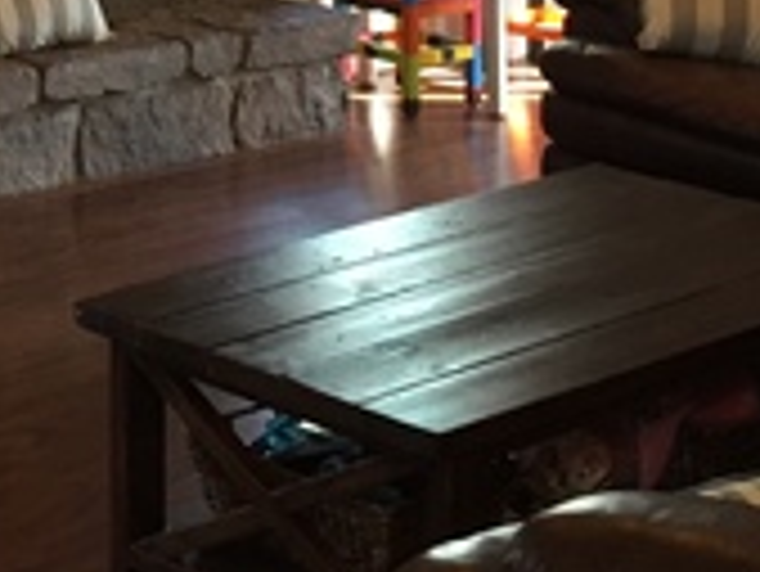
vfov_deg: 13.5
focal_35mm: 103
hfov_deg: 18.3
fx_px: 2263
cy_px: -297
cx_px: -103
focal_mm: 4.15
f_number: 2.2
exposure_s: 1/30
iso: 125
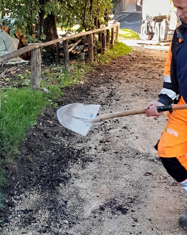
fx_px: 519
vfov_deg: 25.0
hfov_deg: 20.0
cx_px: 167
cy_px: 51
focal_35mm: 75
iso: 40
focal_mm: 4
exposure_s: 1/114
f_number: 1.8
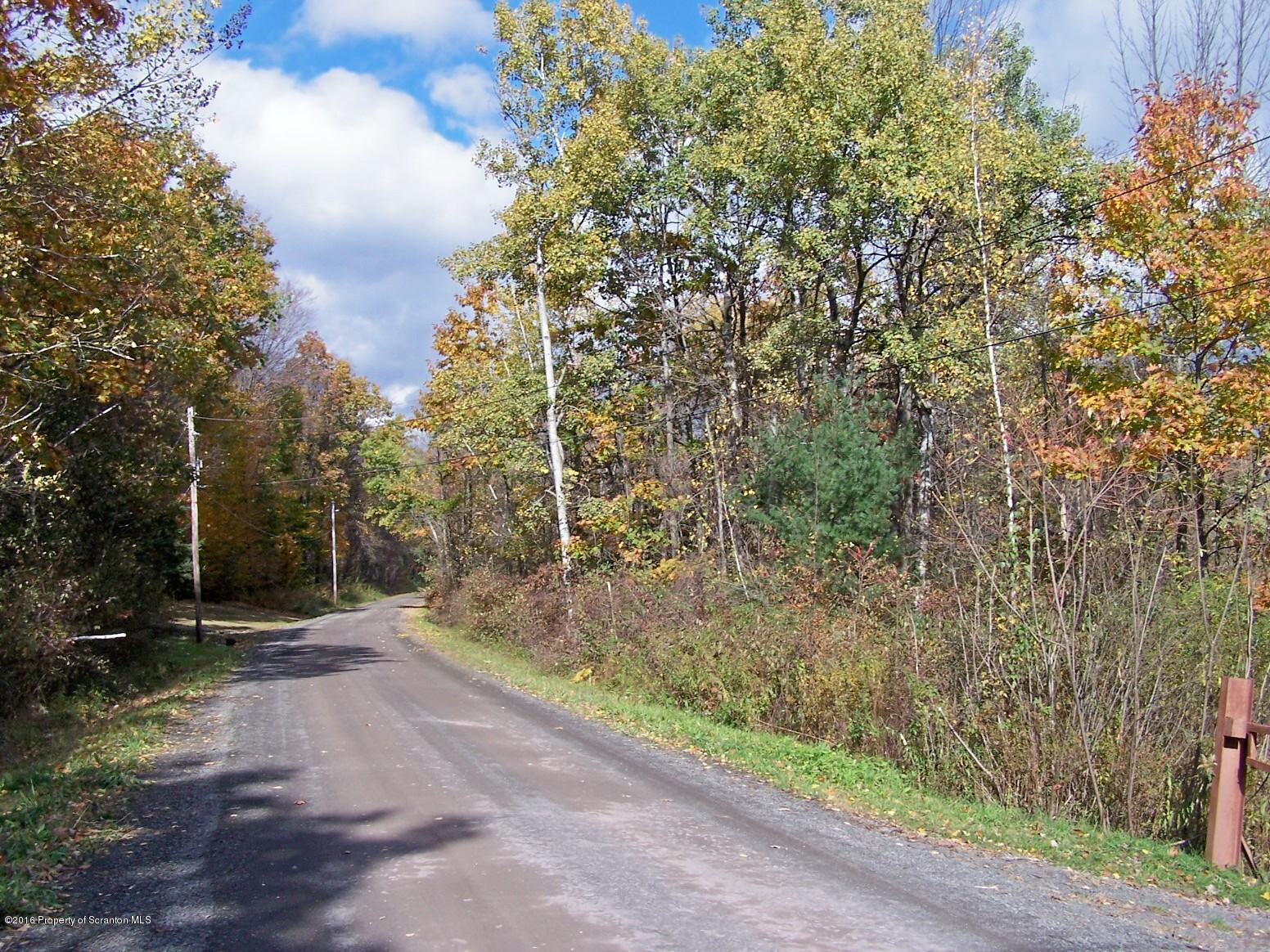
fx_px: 1394
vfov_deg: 37.7
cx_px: 635
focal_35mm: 38
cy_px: 476
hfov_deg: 49.0
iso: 80
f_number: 4
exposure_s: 1/640
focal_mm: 6.3
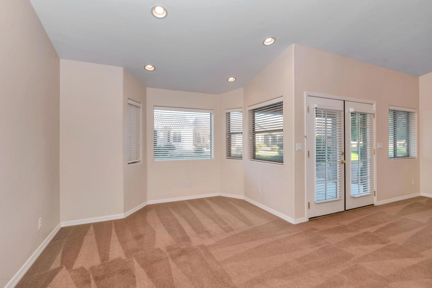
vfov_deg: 77.3
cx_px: 216
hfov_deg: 100.4
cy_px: 144
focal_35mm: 15
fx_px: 180
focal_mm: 15
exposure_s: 1/60
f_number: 7.1
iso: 400
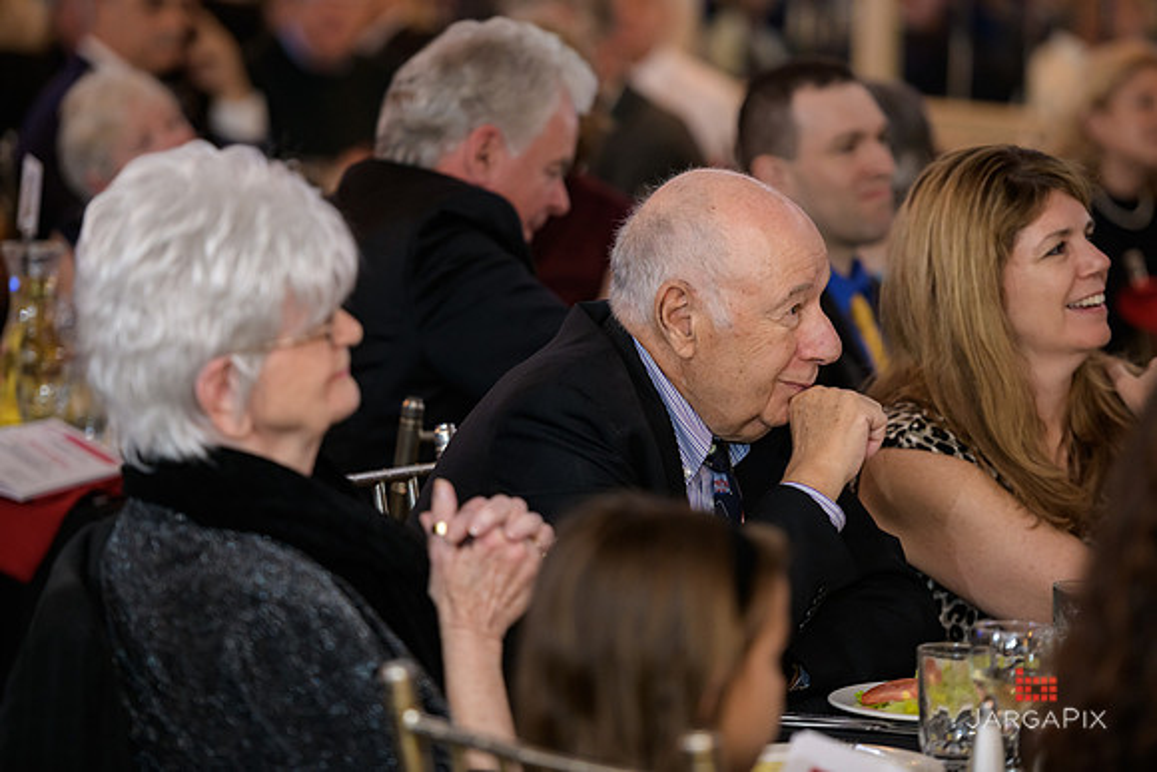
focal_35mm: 160
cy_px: 386
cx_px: 578
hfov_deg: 12.8
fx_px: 5143
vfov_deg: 8.6
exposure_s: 1/125
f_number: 3.2
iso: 1000
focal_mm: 160
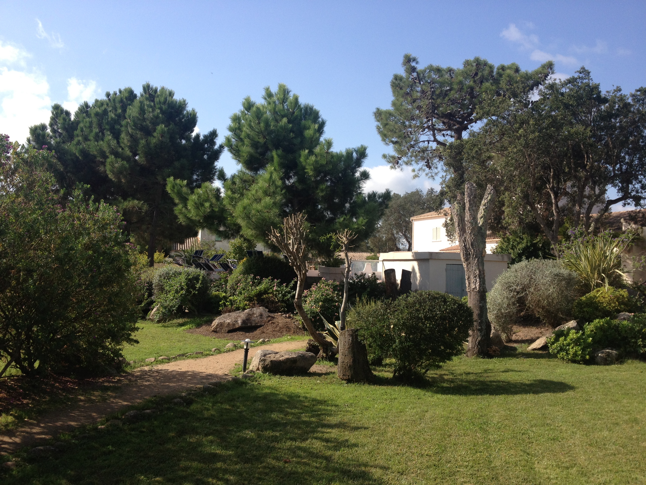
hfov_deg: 52.6
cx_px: 323
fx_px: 653
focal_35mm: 35
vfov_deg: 40.7
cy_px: 242
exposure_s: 1/1175
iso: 64
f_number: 2.4
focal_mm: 4.28
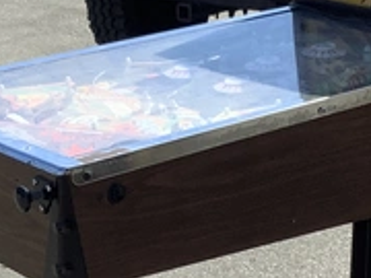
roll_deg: -0.8
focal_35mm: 129
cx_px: 157
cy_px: 184
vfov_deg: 11.5
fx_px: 1383
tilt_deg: -16.1
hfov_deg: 15.3
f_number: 2.4
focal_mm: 3.3
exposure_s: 1/905
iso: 25
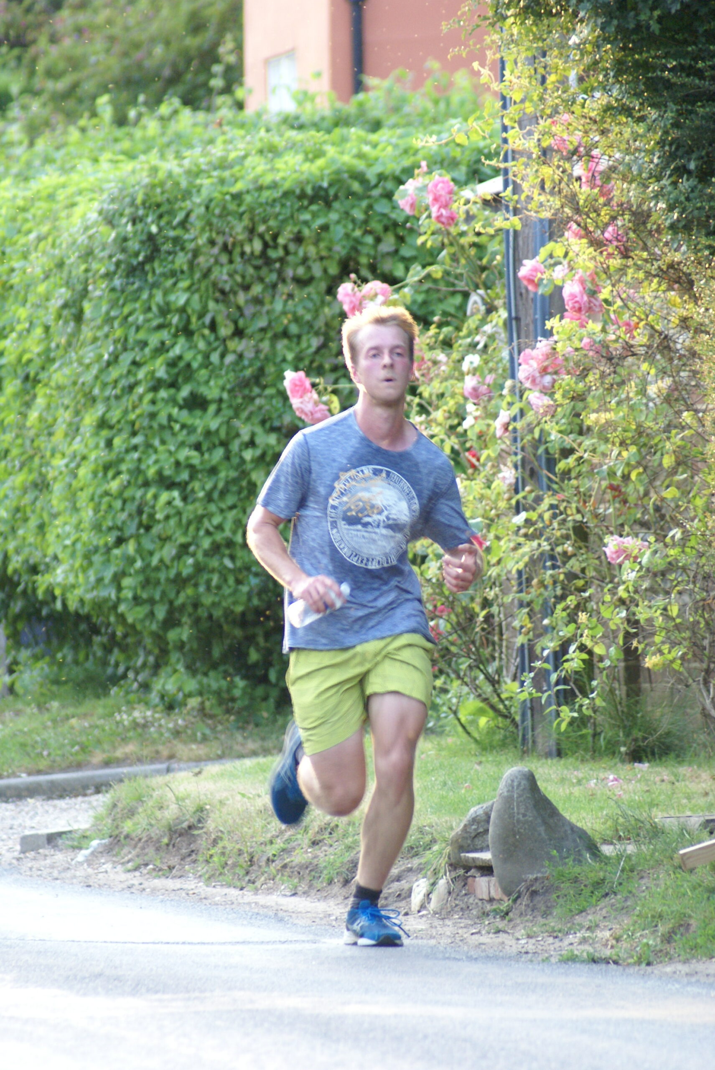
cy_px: 535
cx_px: 358
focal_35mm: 450
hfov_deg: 3.1
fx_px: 13382
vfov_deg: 4.6
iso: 800
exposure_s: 1/80
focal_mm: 300
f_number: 5.6
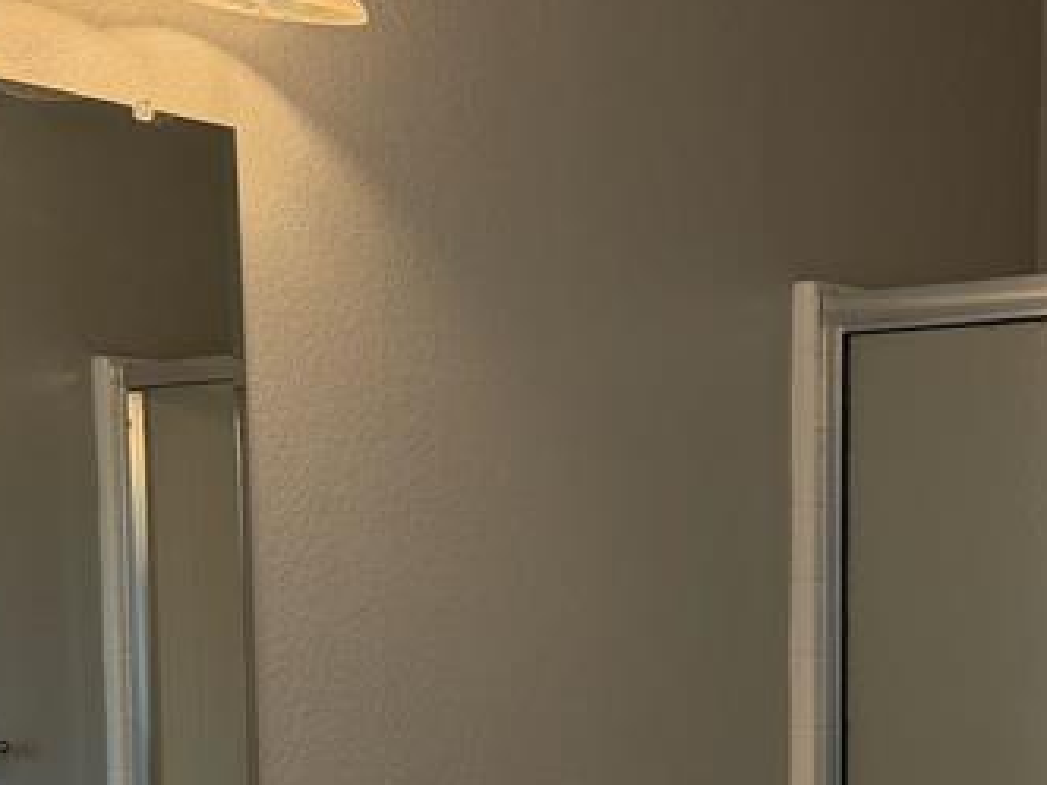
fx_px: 2238
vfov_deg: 19.5
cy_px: 738
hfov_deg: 26.3
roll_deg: +0.8
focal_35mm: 74
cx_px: 561
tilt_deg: -5.9
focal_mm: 6.76
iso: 200
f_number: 1.78
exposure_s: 1/228
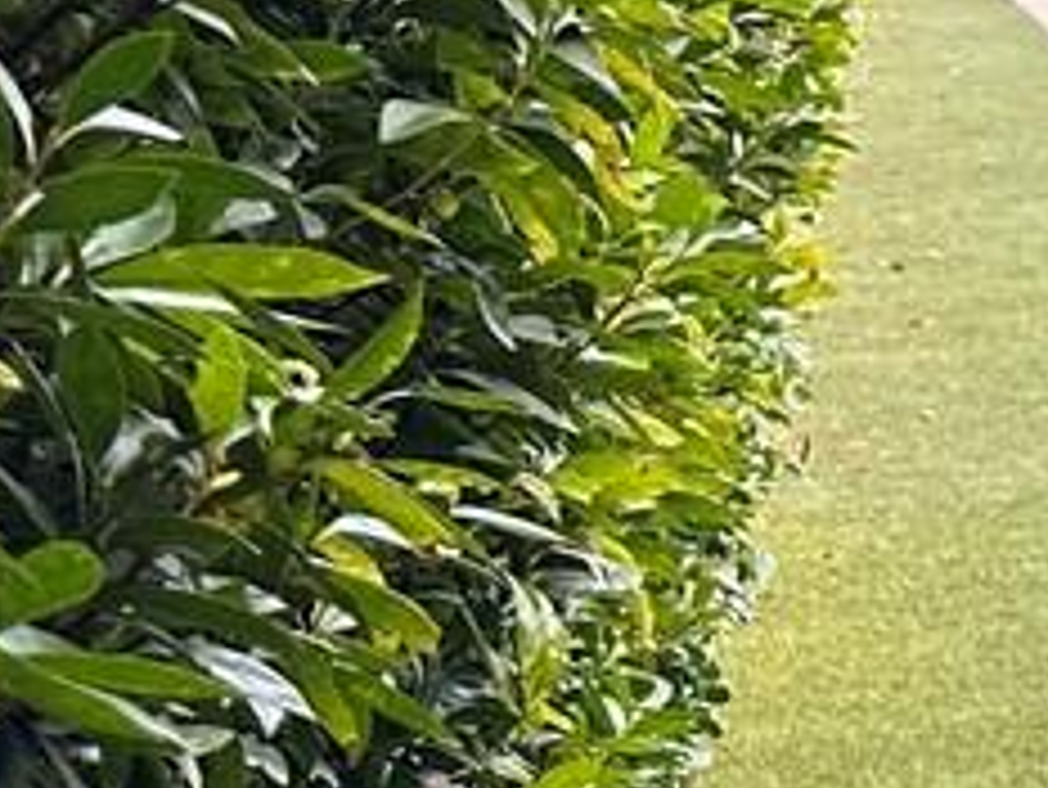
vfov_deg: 8.8
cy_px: -419
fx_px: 4998
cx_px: 3175
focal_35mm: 165
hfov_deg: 9.4
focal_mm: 6.86
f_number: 1.78
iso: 80
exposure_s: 1/233
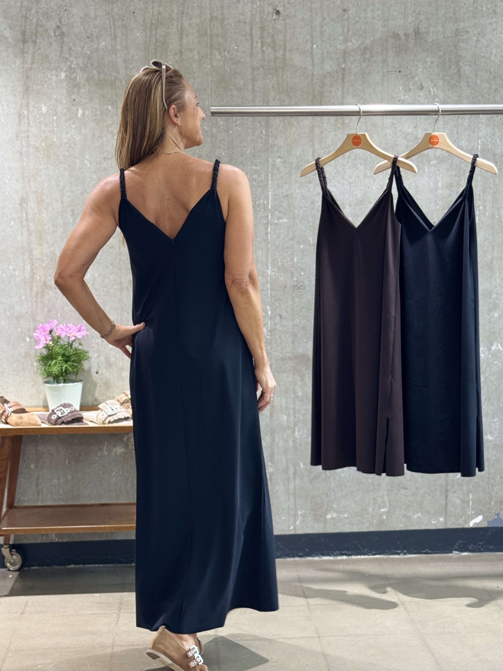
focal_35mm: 53
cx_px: 248
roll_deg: -3.0
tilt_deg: -7.0
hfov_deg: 27.5
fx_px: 1027
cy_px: 348
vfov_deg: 36.2
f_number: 1.78
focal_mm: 6.76
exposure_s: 1/50
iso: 64
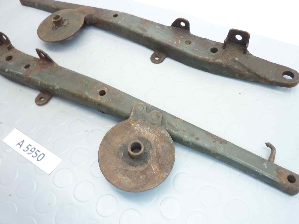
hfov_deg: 65.3
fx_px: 233
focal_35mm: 27
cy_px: 108
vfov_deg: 51.4
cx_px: 154
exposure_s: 1/8
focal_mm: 4.1
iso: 80
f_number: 3.3
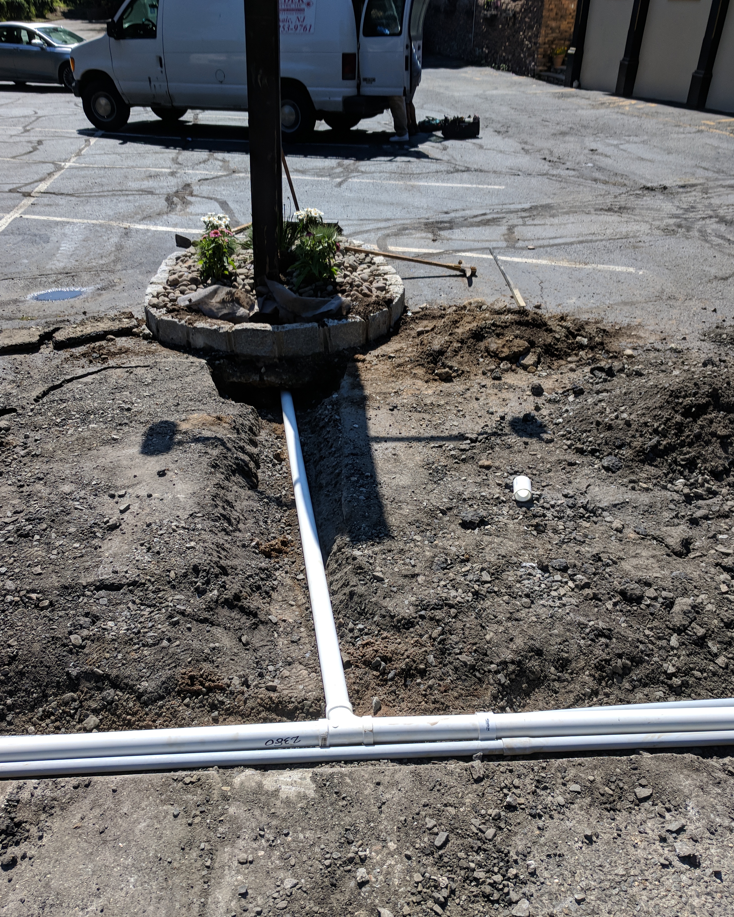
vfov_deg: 62.2
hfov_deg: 51.5
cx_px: 360
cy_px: 469
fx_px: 760
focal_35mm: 28
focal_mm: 4.67
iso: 51
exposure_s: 1/2114
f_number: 2
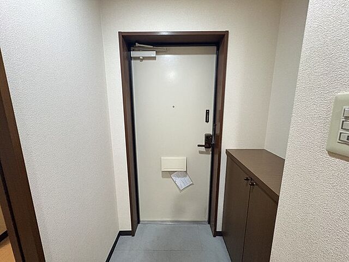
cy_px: 131
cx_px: 174
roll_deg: +0.5
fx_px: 141
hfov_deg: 102.1
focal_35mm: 14
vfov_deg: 85.7
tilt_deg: -10.7
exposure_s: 1/30
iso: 800
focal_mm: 2.22
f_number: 2.2
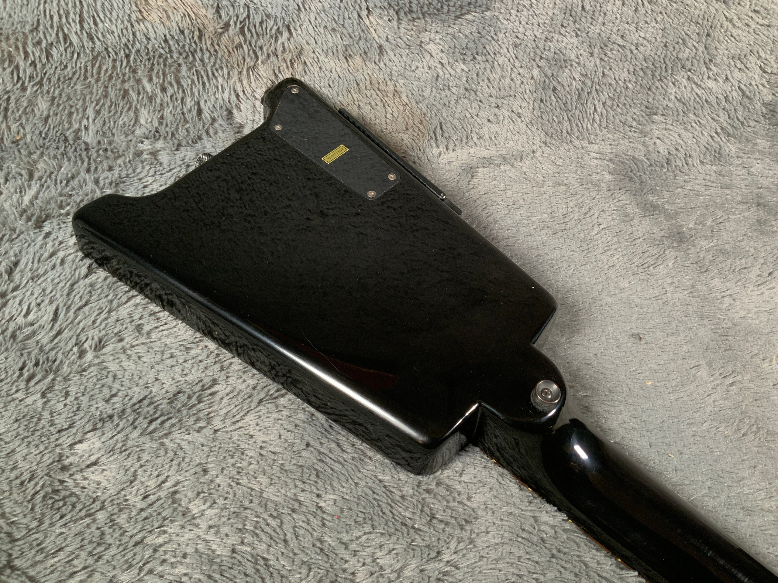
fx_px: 652
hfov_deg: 61.7
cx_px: 389
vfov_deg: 48.2
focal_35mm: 29
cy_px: 292
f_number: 1.8
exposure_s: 1/62
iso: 64
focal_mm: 3
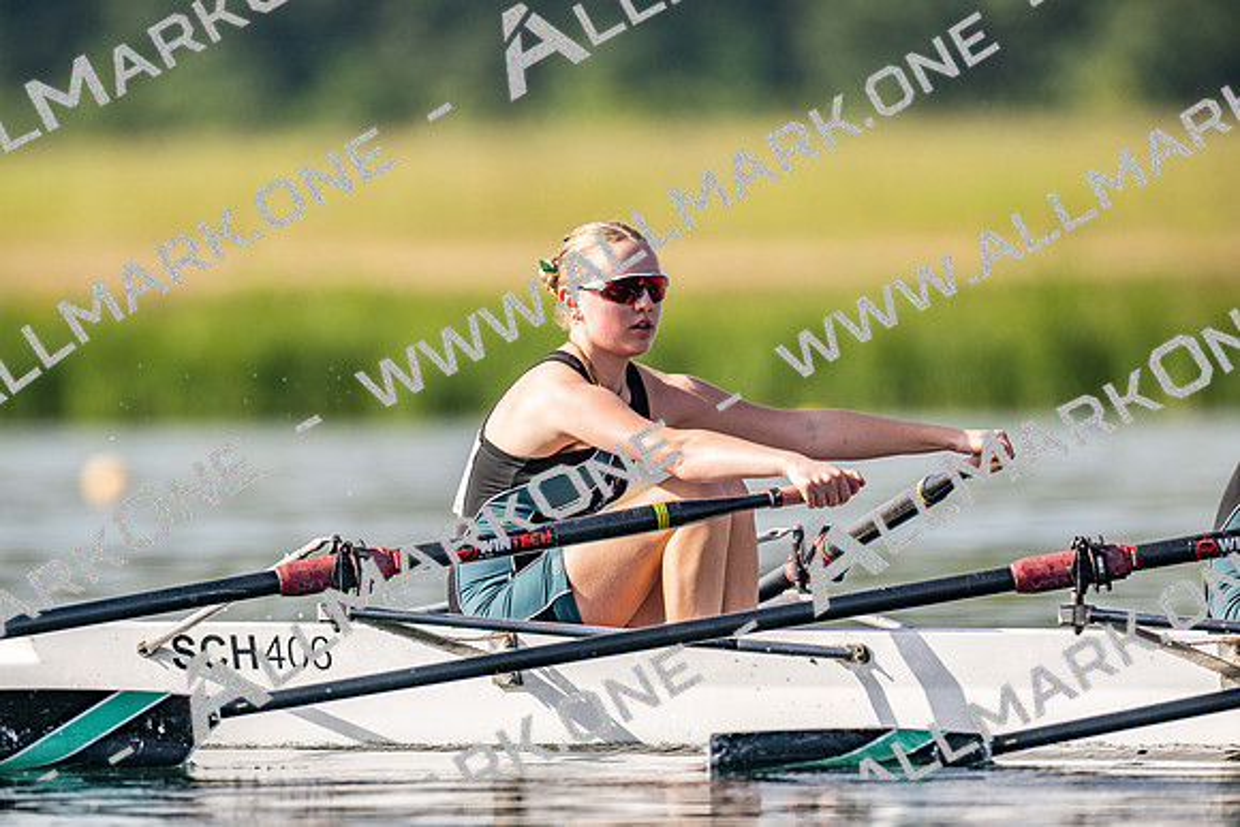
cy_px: 414
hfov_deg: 3.4
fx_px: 20671
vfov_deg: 2.3
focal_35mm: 600
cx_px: 620
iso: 280
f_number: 5.6
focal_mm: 600
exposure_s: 1/2500
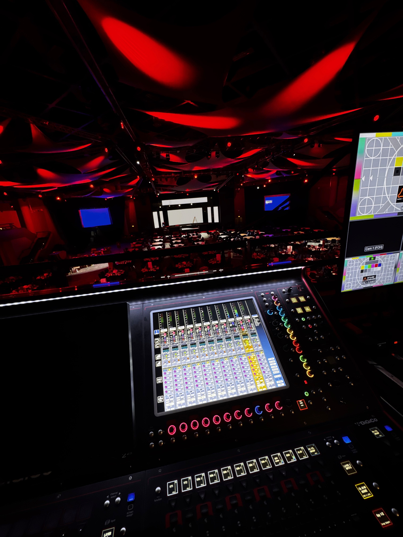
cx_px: 202
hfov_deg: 85.7
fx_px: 217
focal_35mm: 14
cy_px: 268
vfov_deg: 102.1
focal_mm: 2.22
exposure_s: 1/55
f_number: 2.2
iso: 320
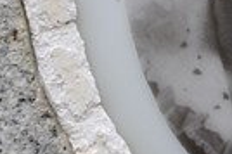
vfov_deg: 2.0
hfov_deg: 3.0
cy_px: -51
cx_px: 294
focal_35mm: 684
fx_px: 4404
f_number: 6.3
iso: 200
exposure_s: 1/160
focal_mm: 105
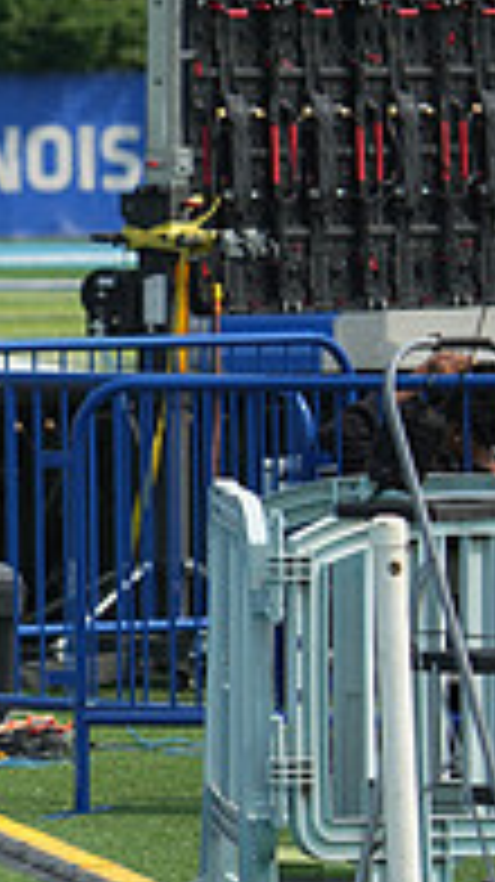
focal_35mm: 588
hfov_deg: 2.1
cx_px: -770
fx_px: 13744
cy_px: 421
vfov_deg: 3.7
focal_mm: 190
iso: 500
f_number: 5.6
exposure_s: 1/3200
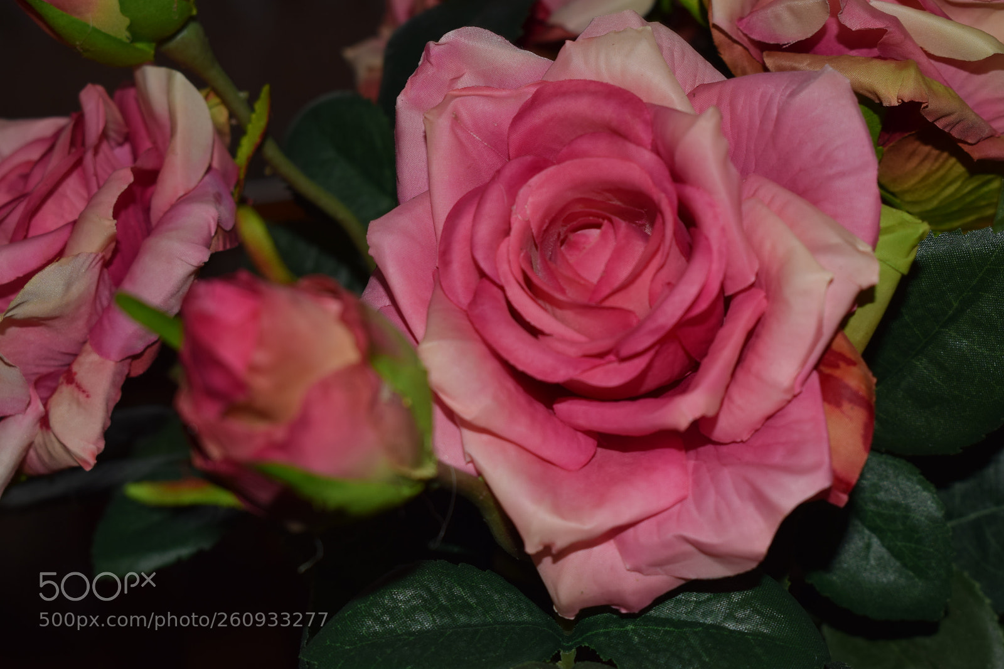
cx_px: 502
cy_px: 334
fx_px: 2091
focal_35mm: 75
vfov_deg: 18.2
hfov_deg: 27.0
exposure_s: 1/60
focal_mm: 50
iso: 100
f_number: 8
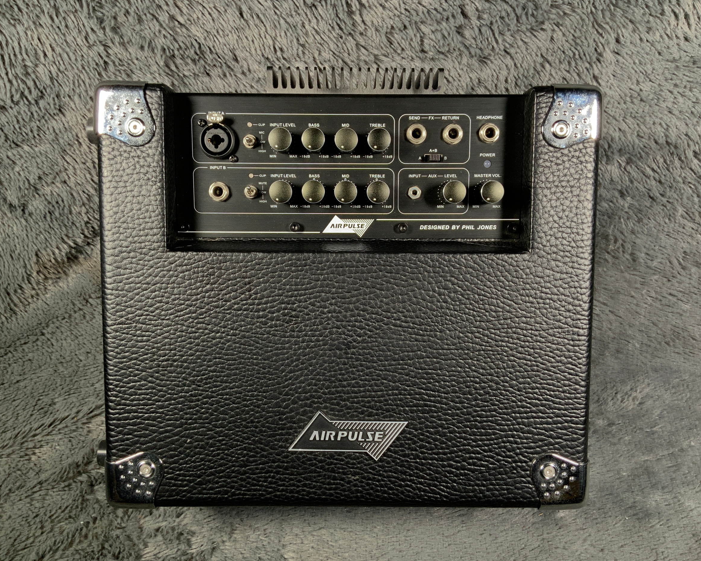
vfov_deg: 47.1
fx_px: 643
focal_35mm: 31
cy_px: 281
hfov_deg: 57.2
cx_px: 352
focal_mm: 3
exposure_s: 1/104
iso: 50
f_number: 1.8
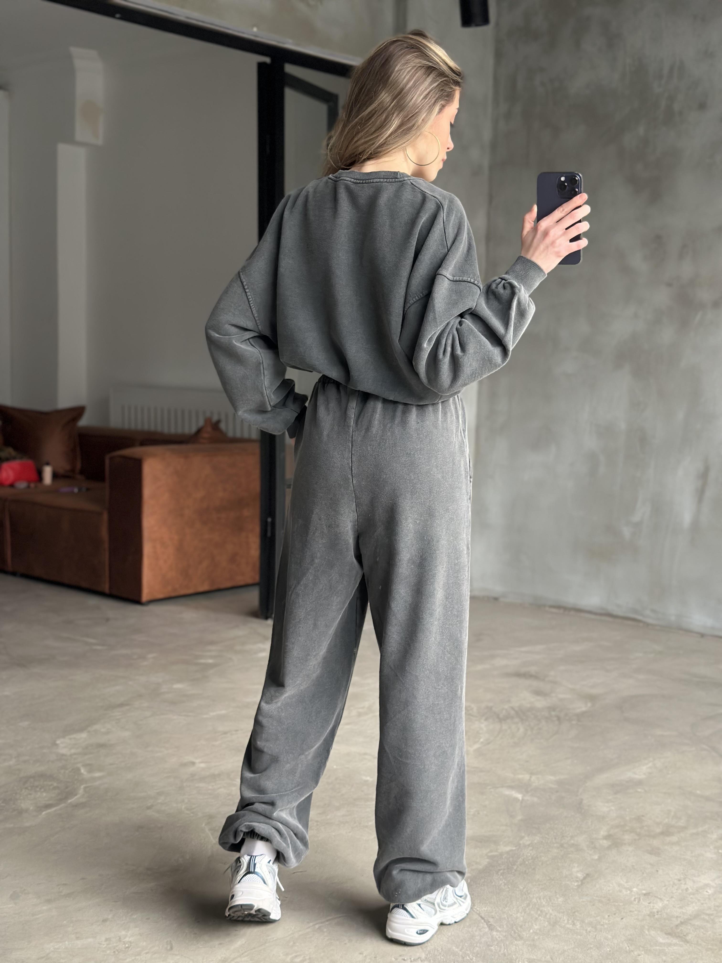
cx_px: 361
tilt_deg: -18.4
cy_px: 482
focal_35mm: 48
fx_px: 1335
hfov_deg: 30.3
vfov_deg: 39.7
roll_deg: +0.6
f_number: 1.78
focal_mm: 6.86
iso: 160
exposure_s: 1/60
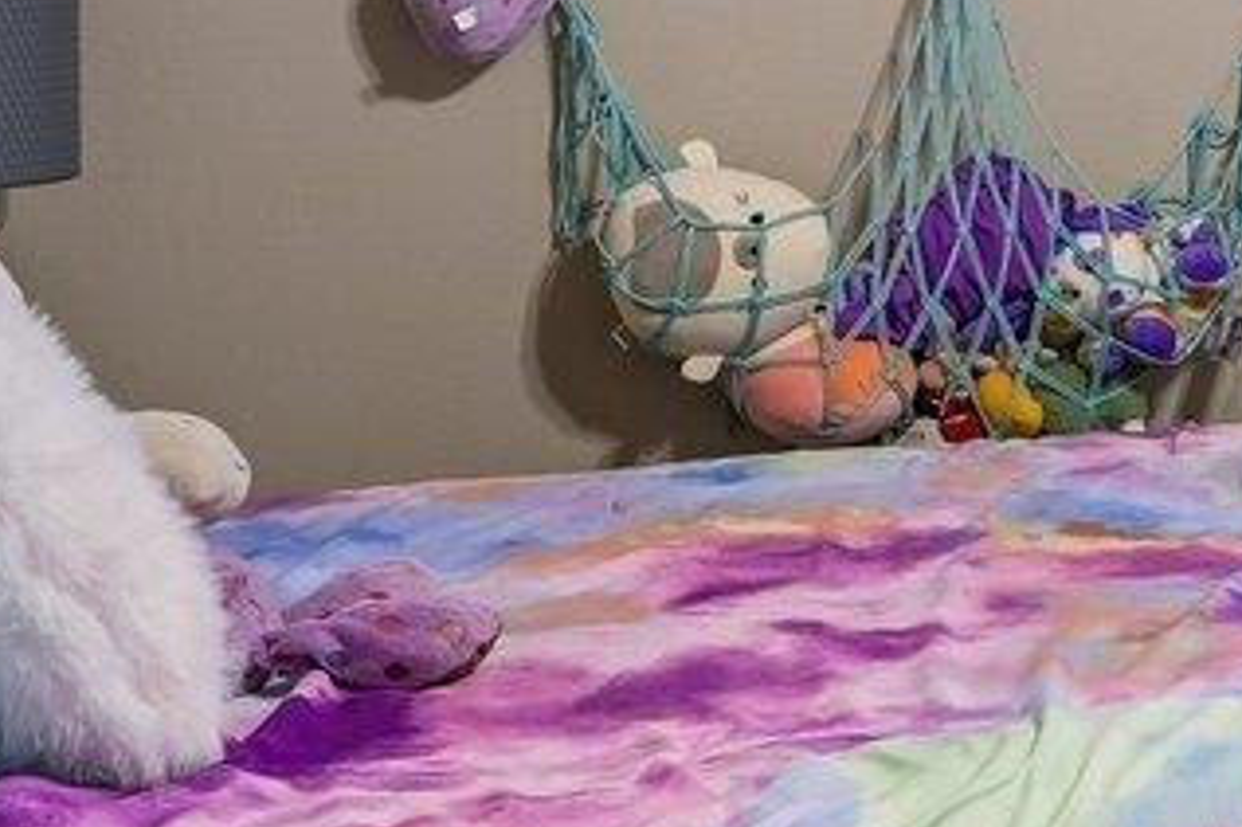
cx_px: 2484
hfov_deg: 16.2
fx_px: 3345
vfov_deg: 13.7
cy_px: -147
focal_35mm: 97
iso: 400
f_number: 6.7
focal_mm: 15
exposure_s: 1/8
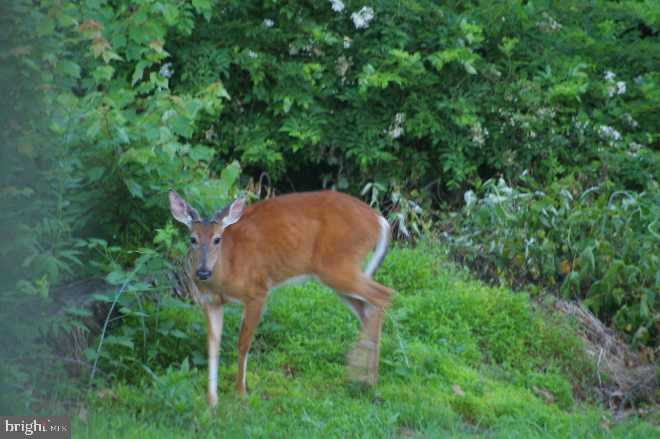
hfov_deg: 4.6
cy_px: 220
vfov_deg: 3.0
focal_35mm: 450
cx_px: 330
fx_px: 8241
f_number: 5.8
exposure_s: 1/20
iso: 800
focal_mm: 300
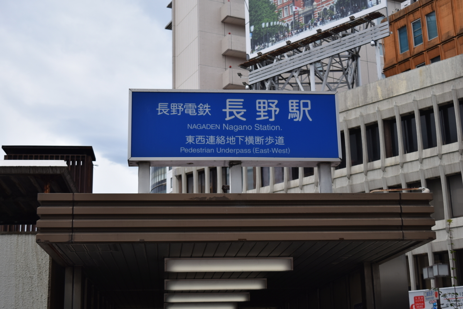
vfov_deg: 23.8
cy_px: 154
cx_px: 232
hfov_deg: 35.0
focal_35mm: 57
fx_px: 734
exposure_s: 1/640
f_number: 5.6
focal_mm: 38
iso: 100
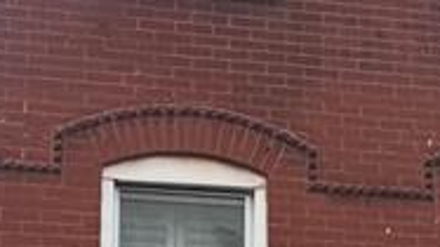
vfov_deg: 8.4
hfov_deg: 15.0
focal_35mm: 143
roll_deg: -0.4
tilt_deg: +17.1
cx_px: 212
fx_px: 1668
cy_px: 223
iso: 80
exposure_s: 1/2959
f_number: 1.78
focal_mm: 6.76
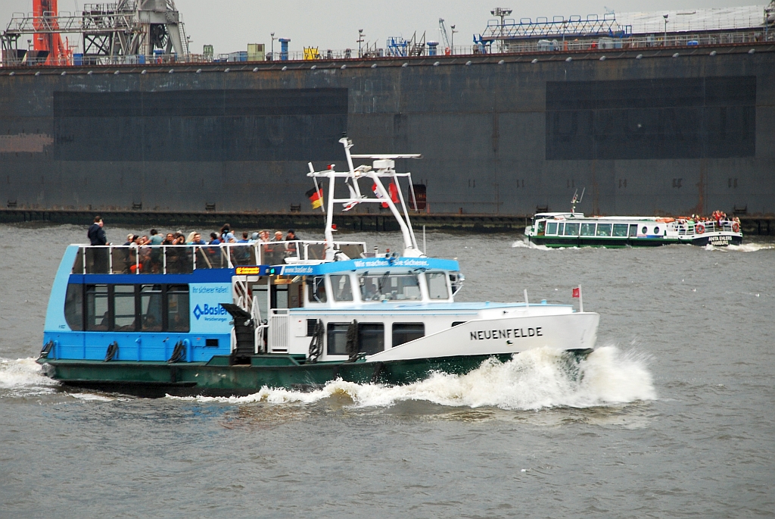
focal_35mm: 202
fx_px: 4364
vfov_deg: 6.8
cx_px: 388
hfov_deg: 10.1
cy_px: 260
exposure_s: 1/50
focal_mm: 135
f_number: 5.6
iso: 400
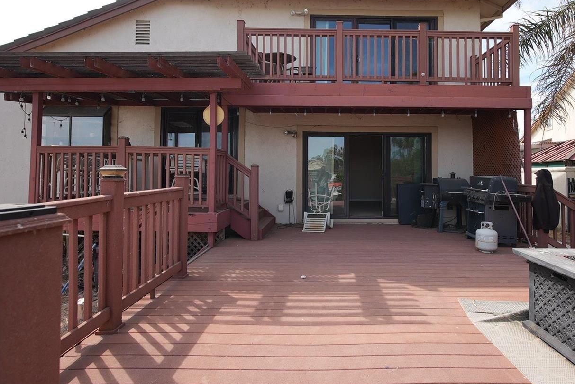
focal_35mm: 19
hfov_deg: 86.4
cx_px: 326
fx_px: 304
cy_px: 162
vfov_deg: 64.3
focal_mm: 11
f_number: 4.5
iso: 80
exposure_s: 1/250
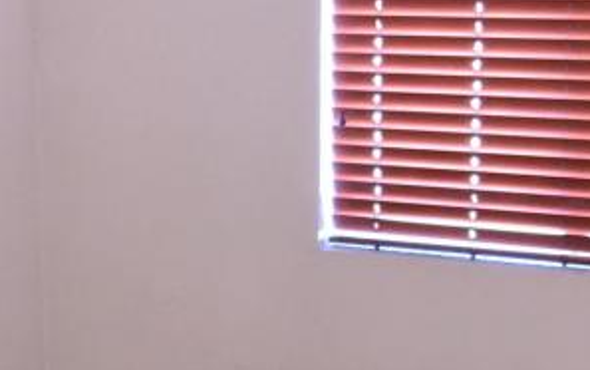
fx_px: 1705
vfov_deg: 12.2
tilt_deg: -14.0
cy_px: 378
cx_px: 187
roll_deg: -0.1
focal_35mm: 106
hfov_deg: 19.6
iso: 125
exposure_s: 1/16
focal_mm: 4.15
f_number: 2.2
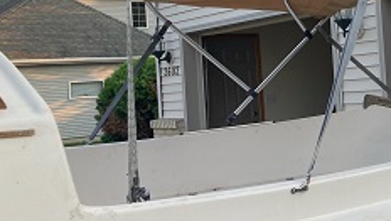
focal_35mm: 63
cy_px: 56
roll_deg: +4.7
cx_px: 379
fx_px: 654
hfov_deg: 31.1
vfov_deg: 19.0
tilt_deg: +2.5
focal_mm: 3.99
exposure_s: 1/220
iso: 20
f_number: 1.8
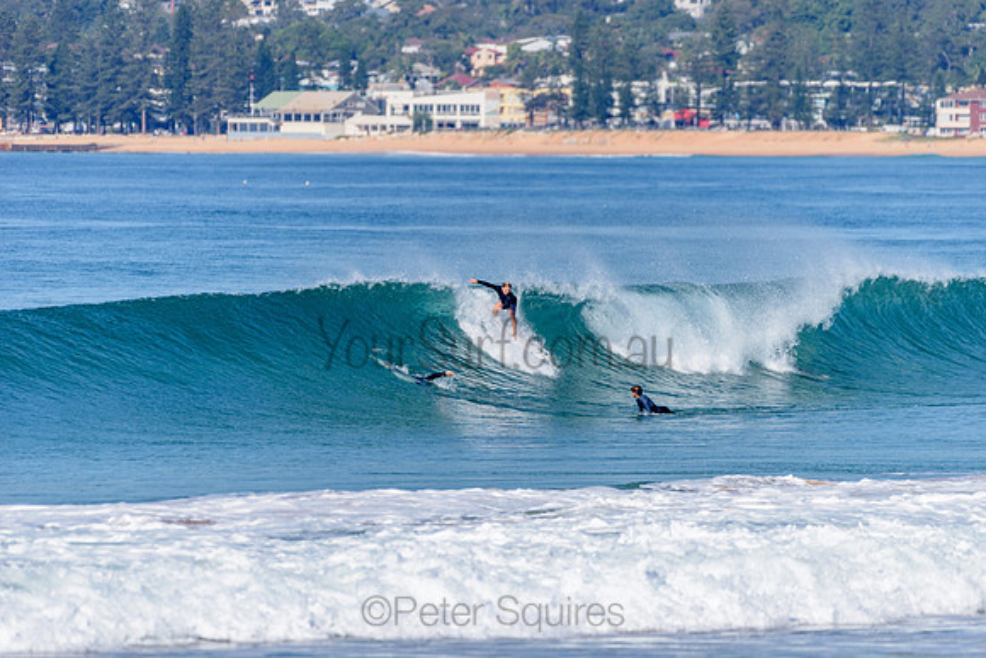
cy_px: 329
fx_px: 13697
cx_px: 493
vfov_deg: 2.8
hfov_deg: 4.1
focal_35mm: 500
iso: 110
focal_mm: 500
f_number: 5.6
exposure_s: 1/2000
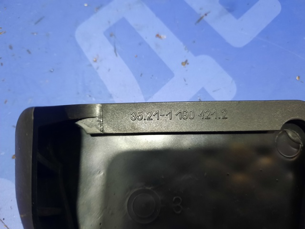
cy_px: 114
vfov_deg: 54.9
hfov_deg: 69.4
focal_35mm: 25
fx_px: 220
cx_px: 152
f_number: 2
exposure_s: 1/25
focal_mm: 4.6
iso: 400
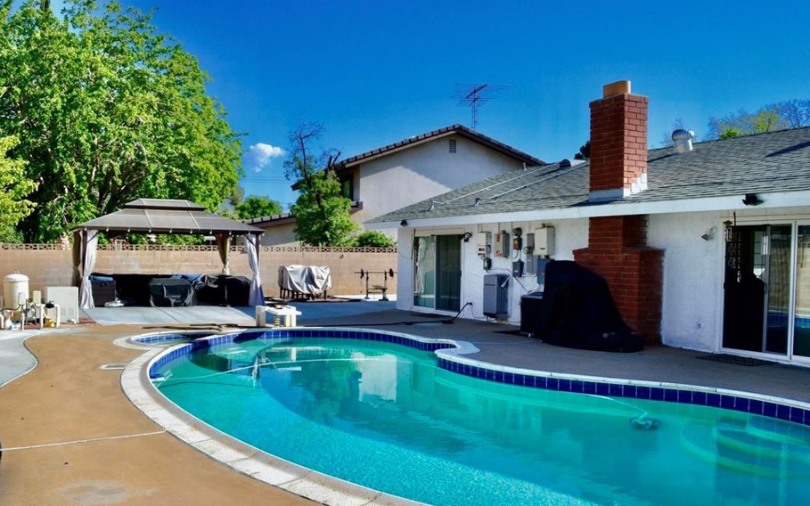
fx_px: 684
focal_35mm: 31
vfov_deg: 40.4
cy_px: 302
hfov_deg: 61.1
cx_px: 371
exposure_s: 1/400
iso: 400
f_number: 11
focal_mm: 18
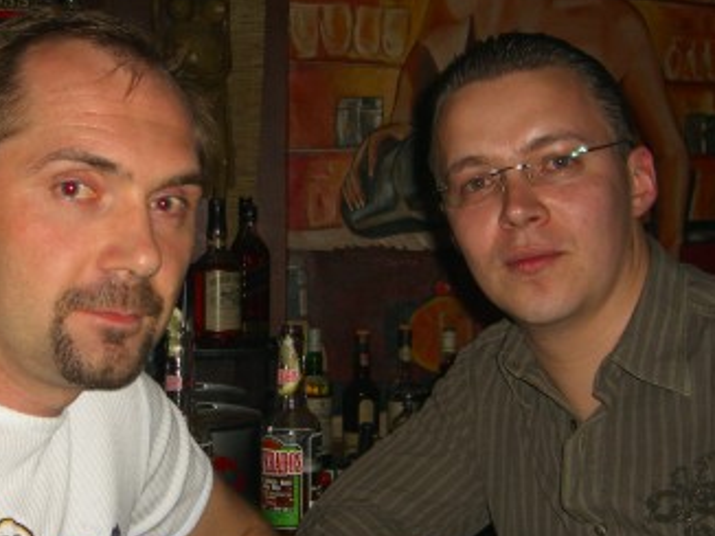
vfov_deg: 21.0
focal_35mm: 70
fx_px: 1445
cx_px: 228
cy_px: 319
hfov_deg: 27.6
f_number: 2.8
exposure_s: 1/60
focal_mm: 7.9
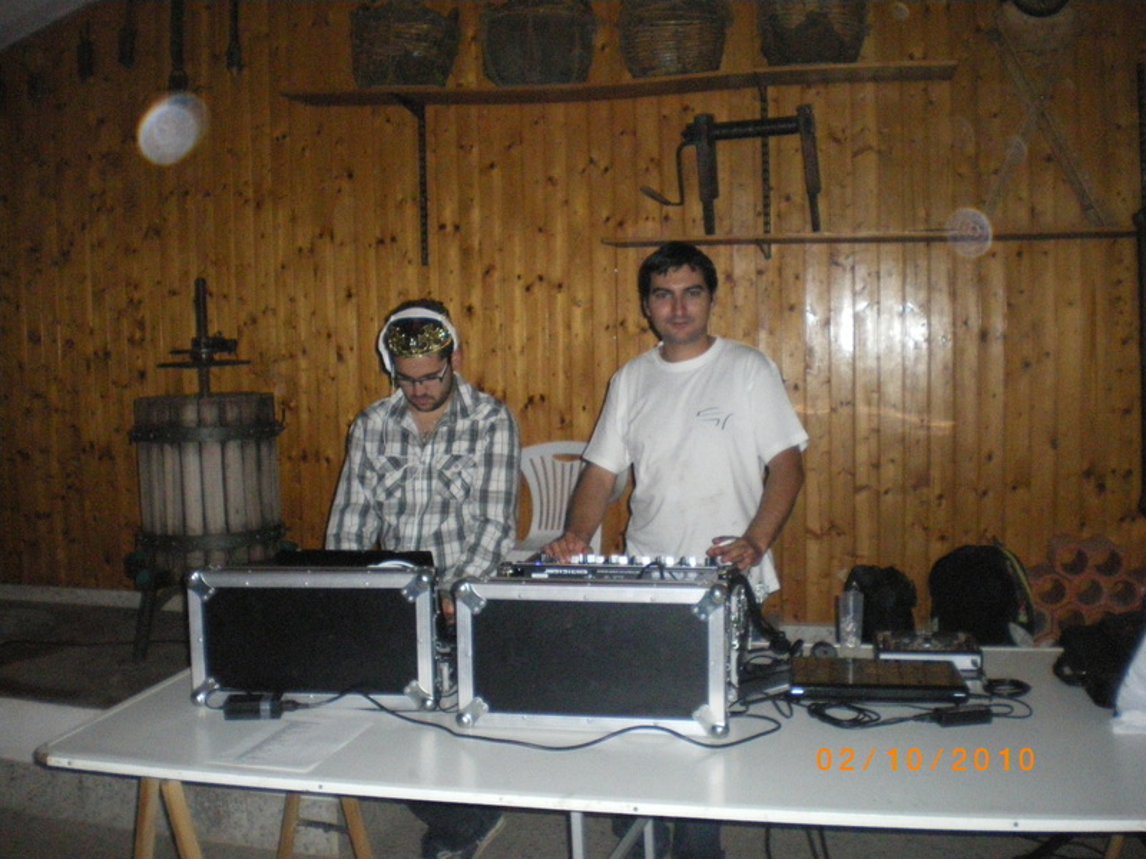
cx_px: 573
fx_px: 1192
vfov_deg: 39.7
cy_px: 430
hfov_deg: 51.4
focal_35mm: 36
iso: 800
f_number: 3.1
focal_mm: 6.3
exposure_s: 1/50
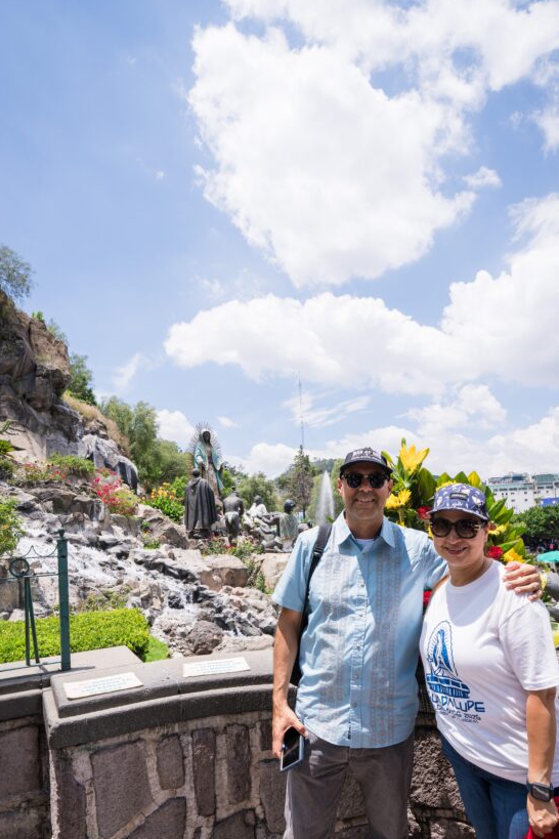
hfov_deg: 61.9
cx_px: 297
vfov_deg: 83.3
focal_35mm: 20
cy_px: 488
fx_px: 466
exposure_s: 1/400
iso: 125
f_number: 7.1
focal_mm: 16
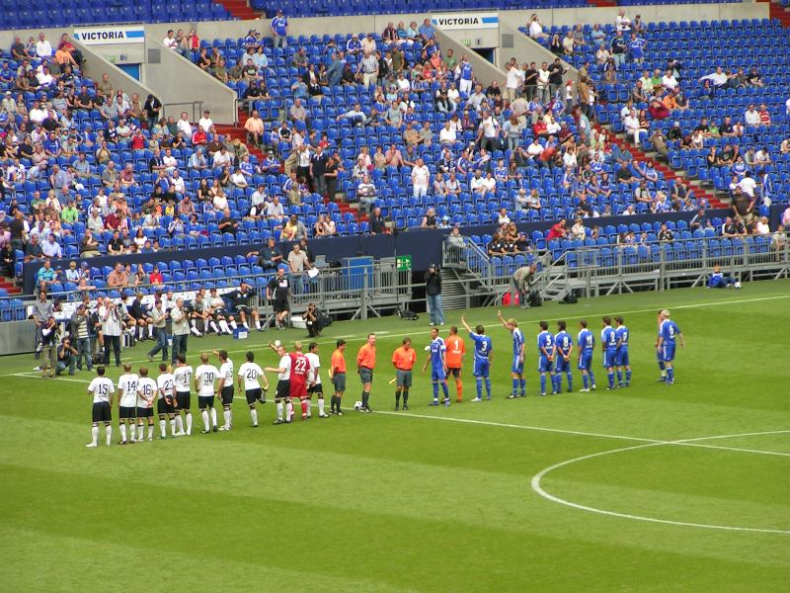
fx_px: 4496
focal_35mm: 197
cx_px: 395
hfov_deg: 10.0
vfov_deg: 7.5
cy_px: 296
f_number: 3.5
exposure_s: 1/160
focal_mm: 30.1
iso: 50
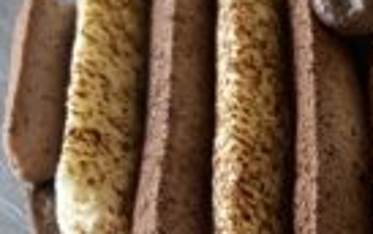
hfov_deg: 14.0
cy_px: 207
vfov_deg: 9.8
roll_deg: +2.9
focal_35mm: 134
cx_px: 644
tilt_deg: -44.6
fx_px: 1364
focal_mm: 4.25
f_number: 1.8
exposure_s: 1/60
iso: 250
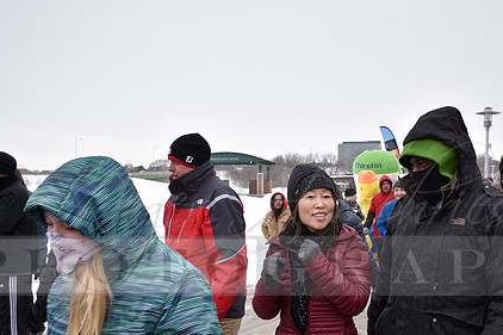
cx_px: 296
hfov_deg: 56.9
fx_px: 461
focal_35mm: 33
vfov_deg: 39.5
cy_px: 219
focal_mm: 24
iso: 400
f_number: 9
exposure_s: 1/320
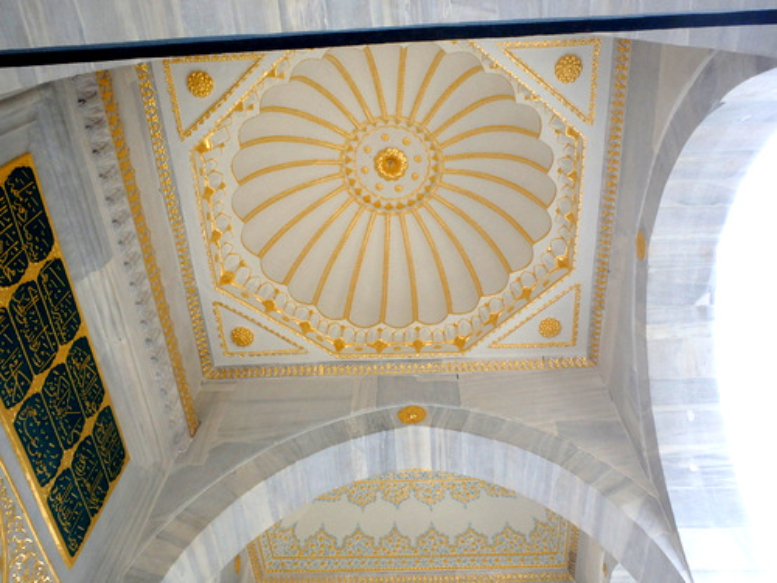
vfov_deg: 49.7
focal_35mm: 28
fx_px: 628
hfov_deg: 63.4
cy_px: 292
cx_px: 388
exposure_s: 1/60
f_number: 3.9
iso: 160
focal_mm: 5
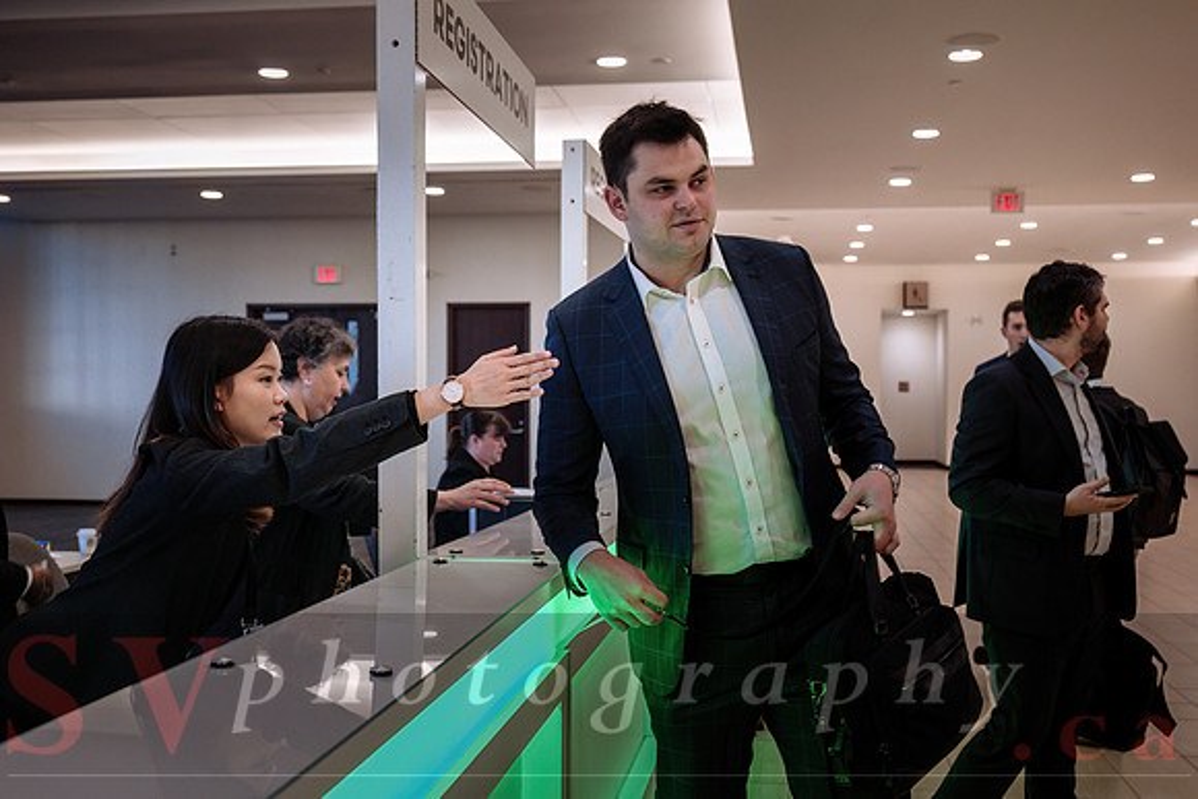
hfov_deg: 49.7
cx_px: 599
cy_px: 418
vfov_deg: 34.3
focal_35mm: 39
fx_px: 1293
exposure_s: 1/100
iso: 800
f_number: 4.5
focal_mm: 34
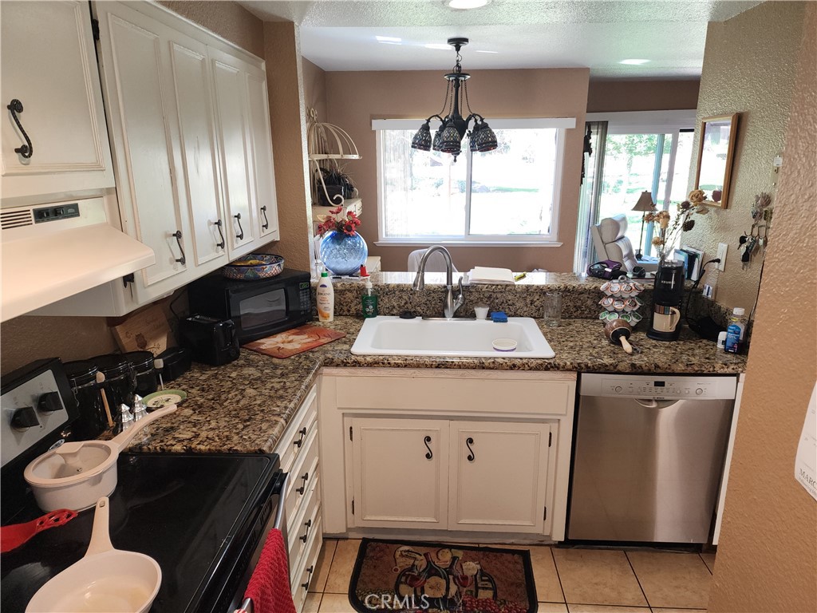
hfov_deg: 73.9
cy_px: 306
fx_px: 543
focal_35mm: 23
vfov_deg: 58.9
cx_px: 408
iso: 100
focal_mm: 6.4
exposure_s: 1/60
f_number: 1.8
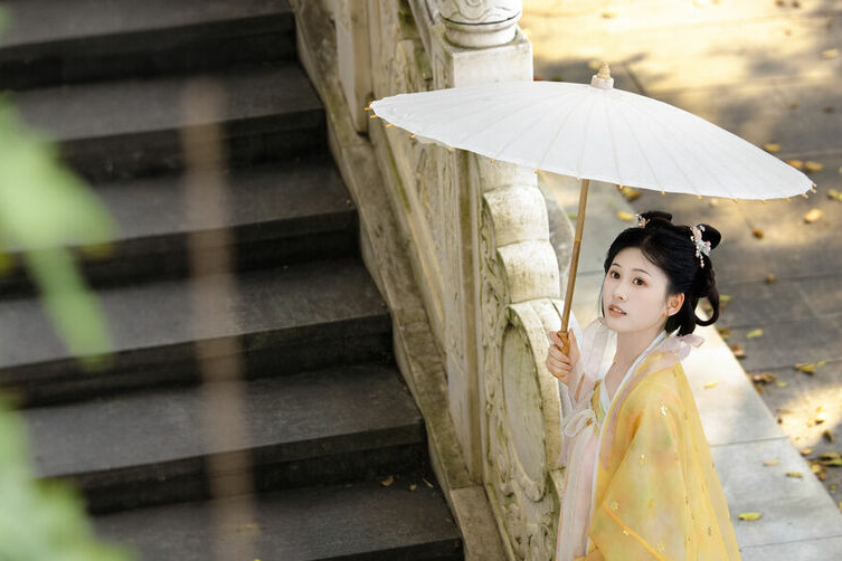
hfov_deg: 11.9
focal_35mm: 173
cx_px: 465
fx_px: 4046
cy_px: 371
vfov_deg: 7.9
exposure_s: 1/500
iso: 100
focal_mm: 124
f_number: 2.8
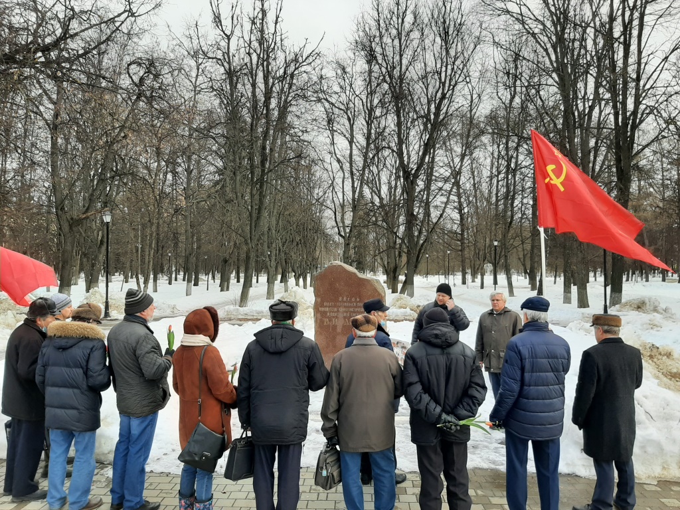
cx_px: 340
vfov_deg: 53.1
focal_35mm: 26
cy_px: 255
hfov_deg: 67.3
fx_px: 511
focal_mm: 3.93
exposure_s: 1/672
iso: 40
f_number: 1.7
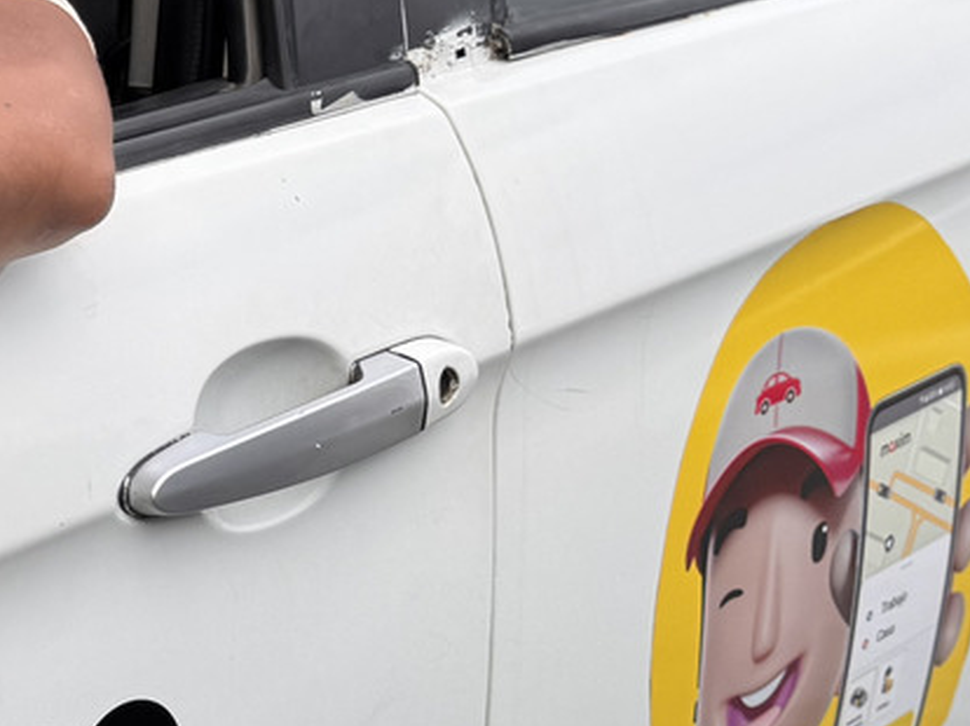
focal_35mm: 87
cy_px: 385
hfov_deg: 20.5
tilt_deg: -16.1
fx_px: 2436
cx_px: -307
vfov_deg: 17.0
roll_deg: -0.8
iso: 80
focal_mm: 6.76
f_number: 1.78
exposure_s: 1/2415
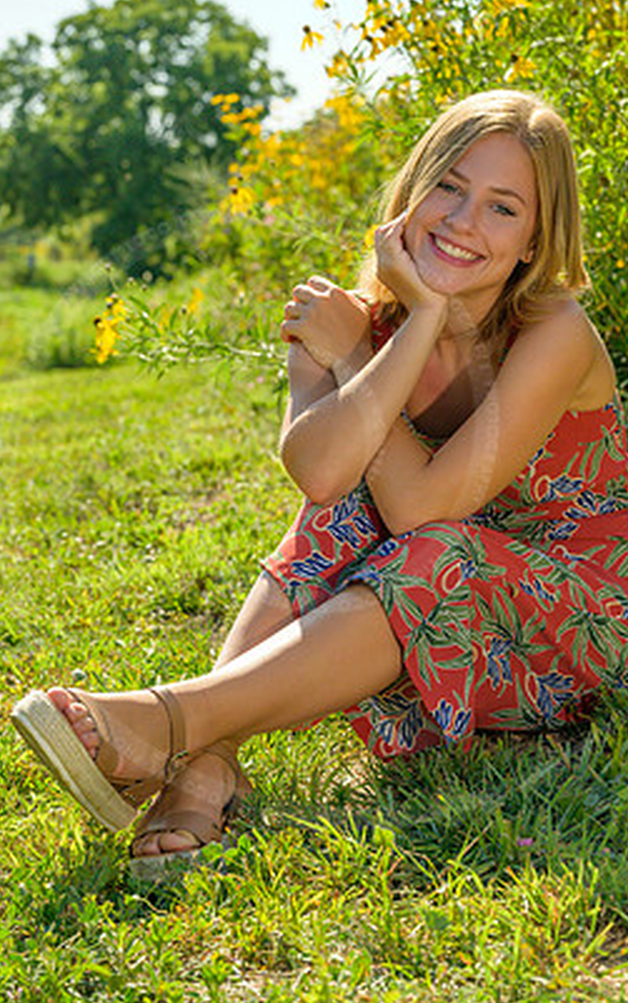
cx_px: 327
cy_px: 505
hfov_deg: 13.5
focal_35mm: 97
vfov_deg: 21.4
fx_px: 2653
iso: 200
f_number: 7.1
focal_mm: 85
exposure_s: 1/2500
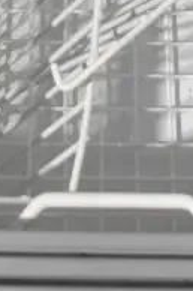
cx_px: 40
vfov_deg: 10.8
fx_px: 1369
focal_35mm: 170
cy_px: -331
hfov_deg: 8.0
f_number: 6.3
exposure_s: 1/250
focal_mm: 24
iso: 6400
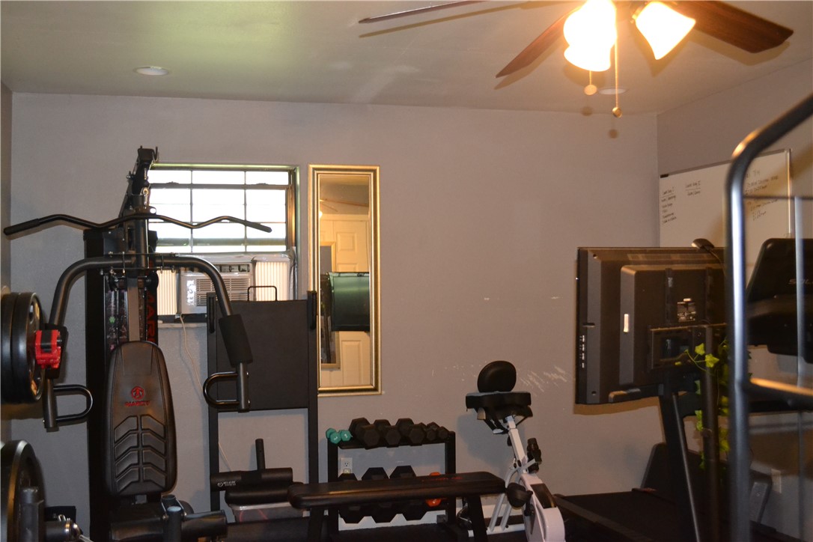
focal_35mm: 36
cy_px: 271
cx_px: 406
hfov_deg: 53.1
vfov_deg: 36.9
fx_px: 813
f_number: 4
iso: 2500
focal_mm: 24
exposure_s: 1/60
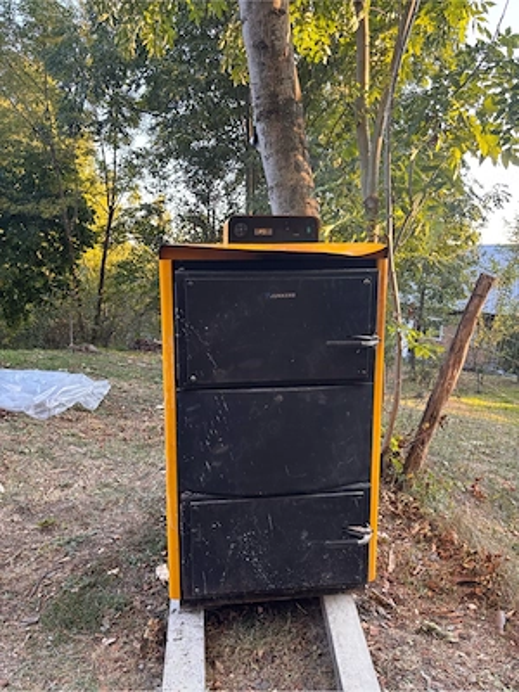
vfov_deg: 67.3
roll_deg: -2.0
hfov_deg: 53.1
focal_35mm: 26
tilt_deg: -8.8
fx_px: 520
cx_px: 260
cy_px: 346
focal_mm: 5.96
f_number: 1.6
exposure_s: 1/121
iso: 125
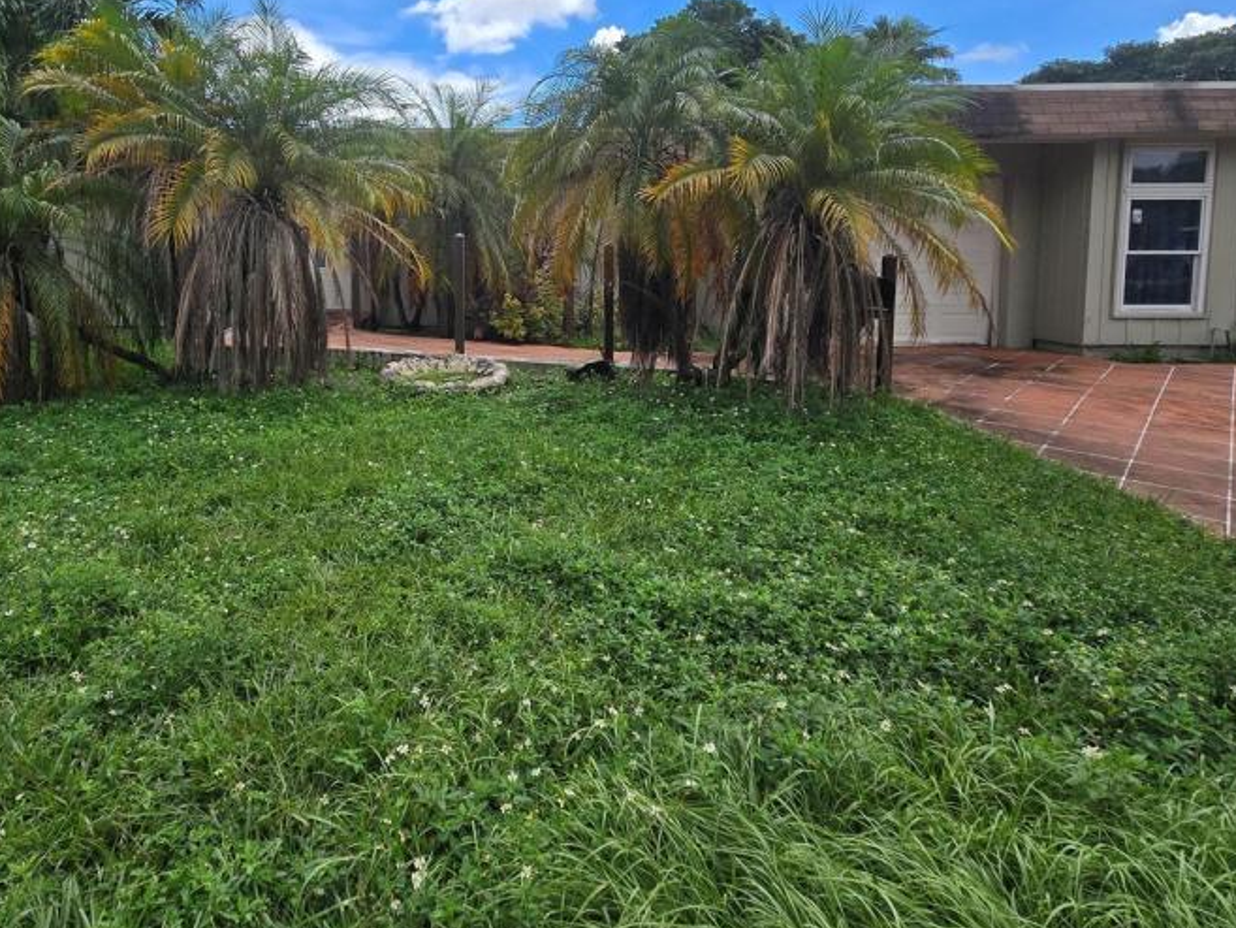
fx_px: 679
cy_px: 324
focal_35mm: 19
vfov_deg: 67.2
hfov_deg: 83.3
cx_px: 476
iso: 50
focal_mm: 2.2
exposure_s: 1/1904
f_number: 2.2
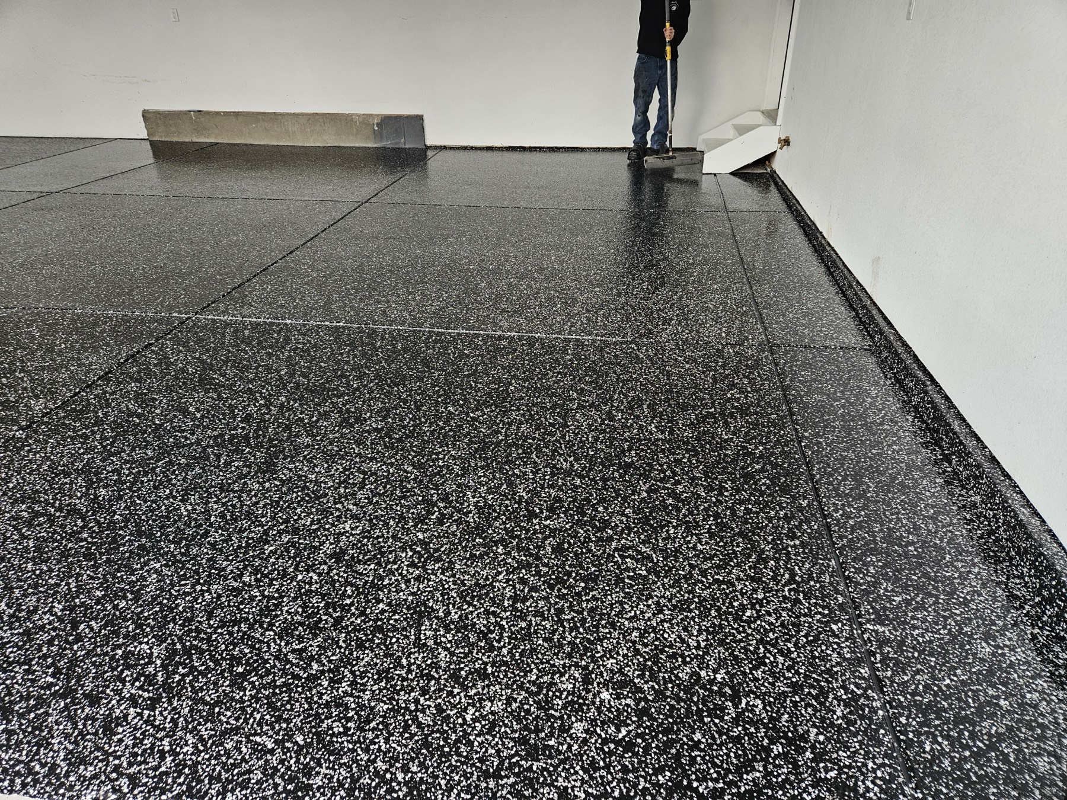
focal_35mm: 23
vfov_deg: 58.9
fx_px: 709
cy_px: 400
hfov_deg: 73.9
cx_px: 534
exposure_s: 1/180
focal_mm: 5.4
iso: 50
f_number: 1.8
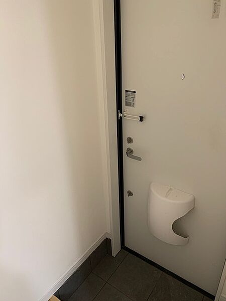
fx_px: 226
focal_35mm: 26
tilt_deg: -25.8
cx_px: 113
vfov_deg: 67.3
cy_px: 150
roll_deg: +2.9
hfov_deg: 53.1
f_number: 1.8
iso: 250
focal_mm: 4.25
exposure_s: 1/33
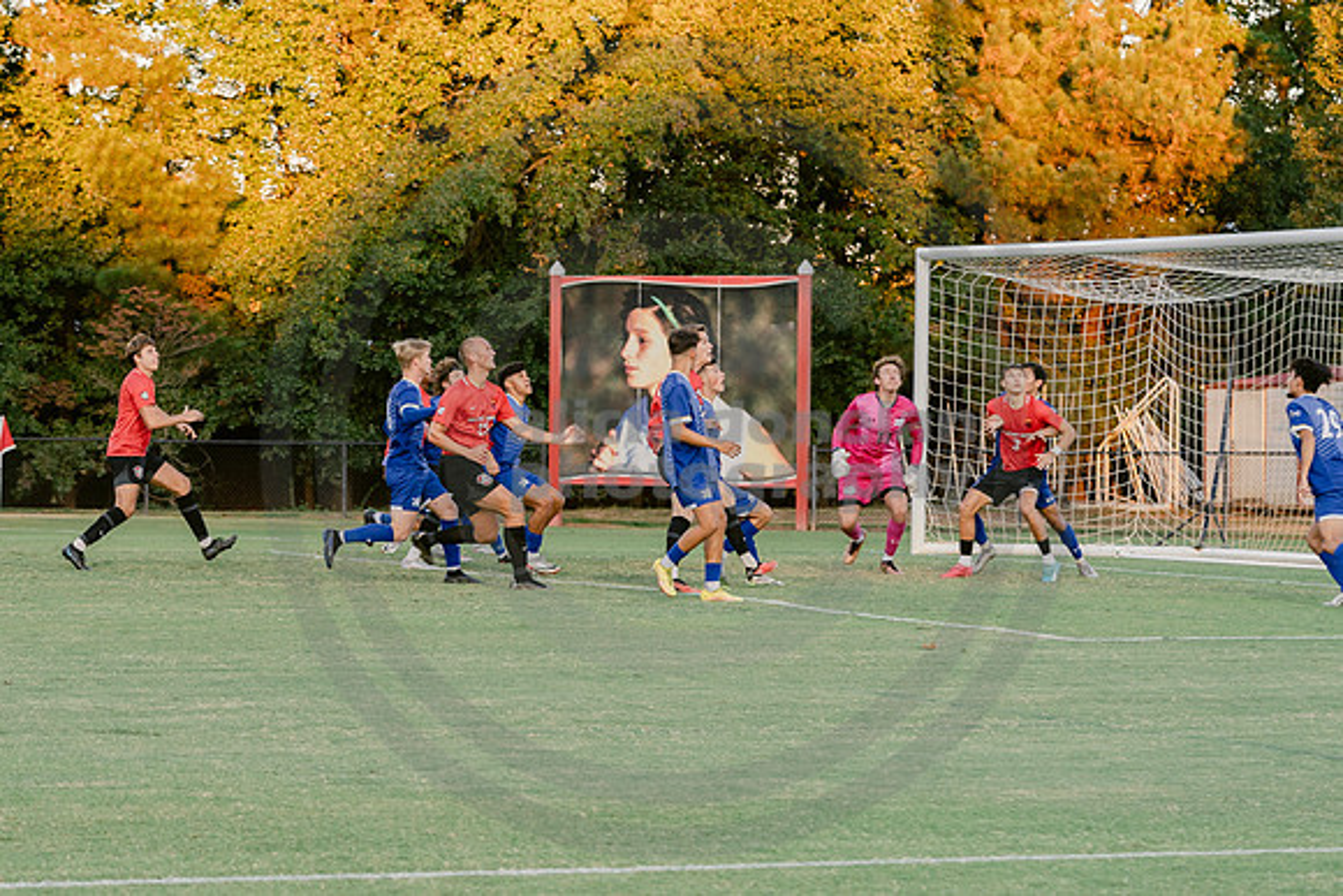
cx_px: 371
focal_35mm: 130
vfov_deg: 10.5
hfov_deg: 15.7
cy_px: 448
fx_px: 4862
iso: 640
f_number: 4.5
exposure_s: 1/250
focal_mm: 90
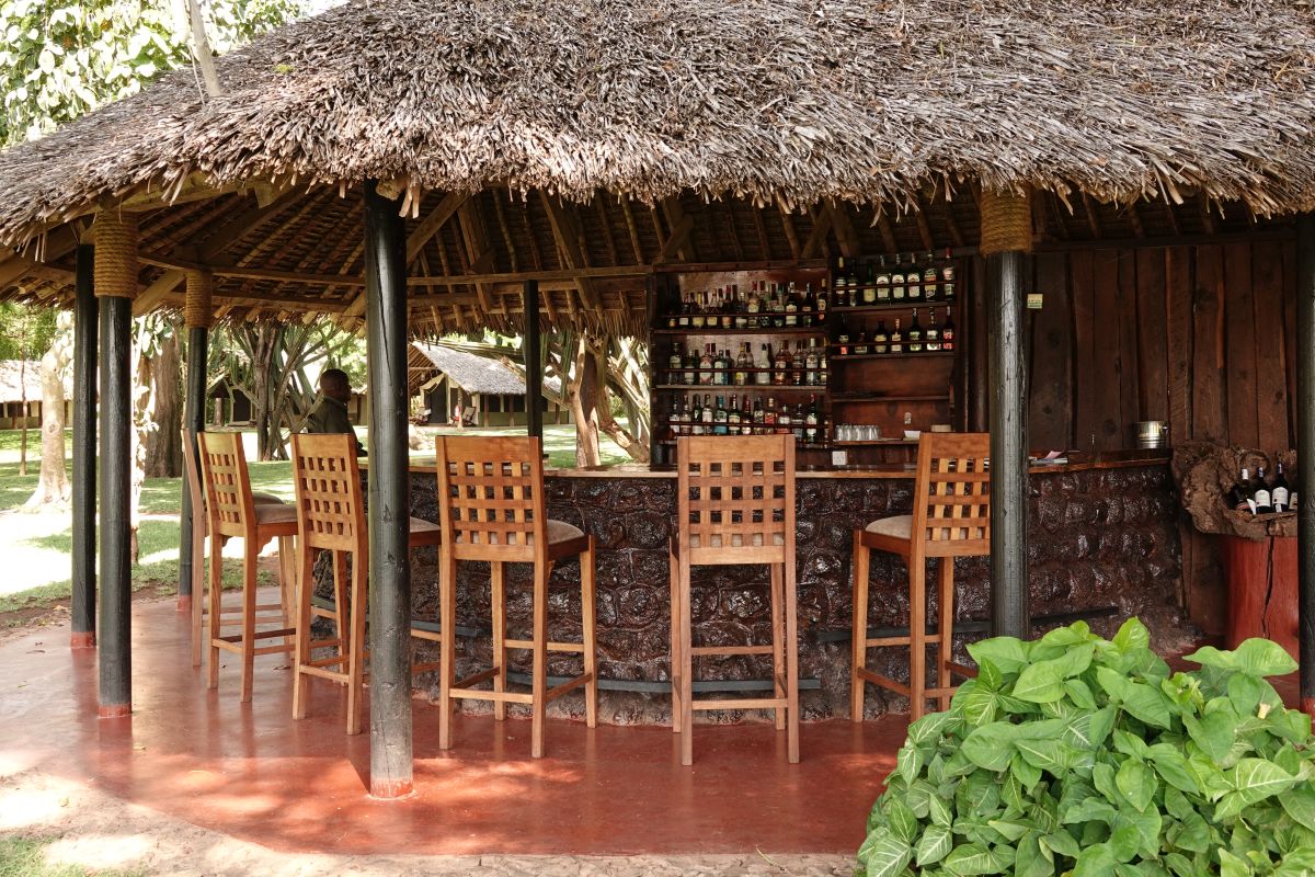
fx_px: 1242
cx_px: 658
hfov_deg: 55.8
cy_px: 438
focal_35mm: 34
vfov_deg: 38.9
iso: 100
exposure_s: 1/80
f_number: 2.8
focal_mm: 12.33
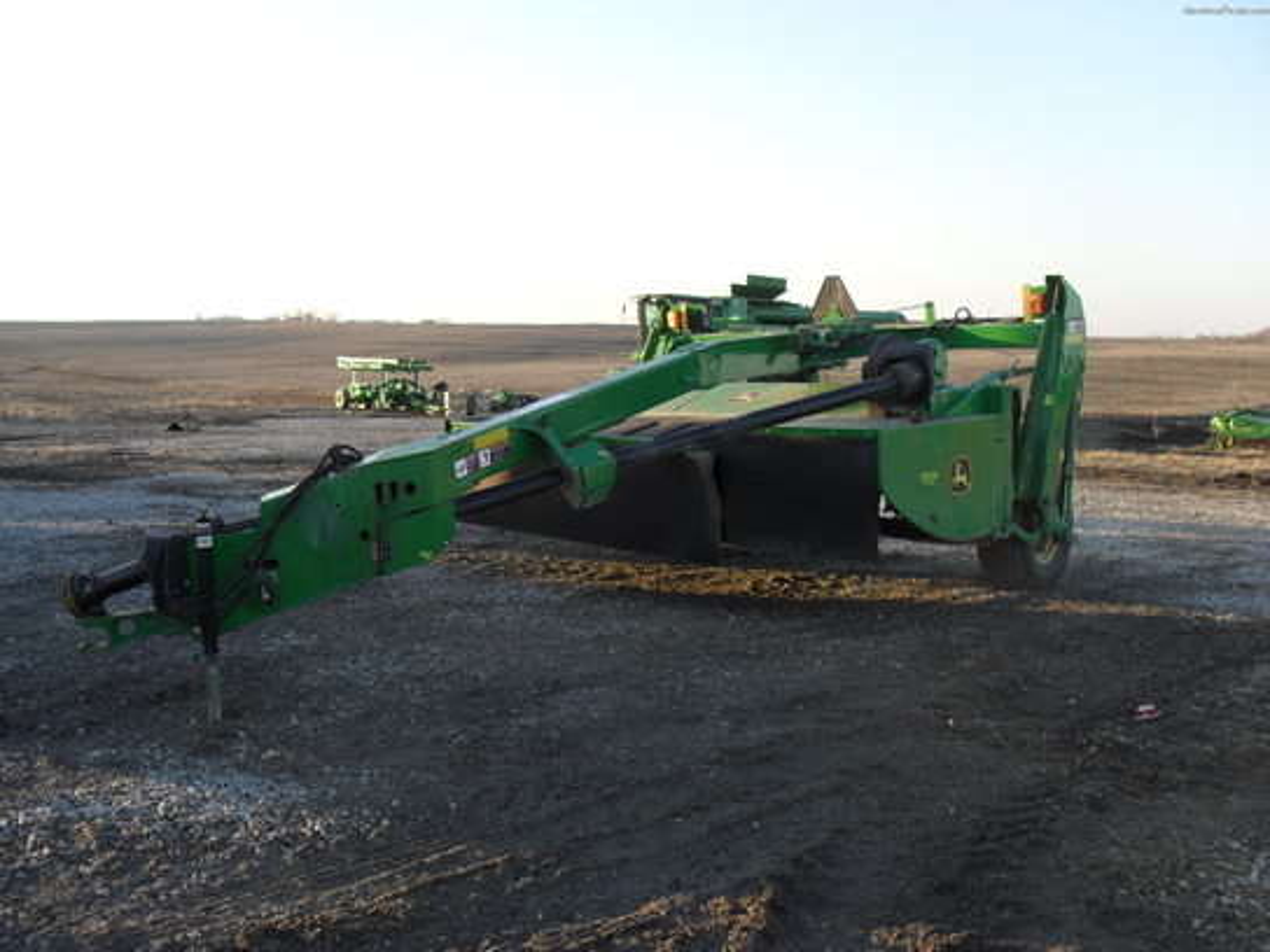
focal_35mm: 35
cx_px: 635
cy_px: 476
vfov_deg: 40.7
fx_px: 1284
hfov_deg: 52.6
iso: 100
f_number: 3.2
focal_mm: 6.3
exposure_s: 1/180
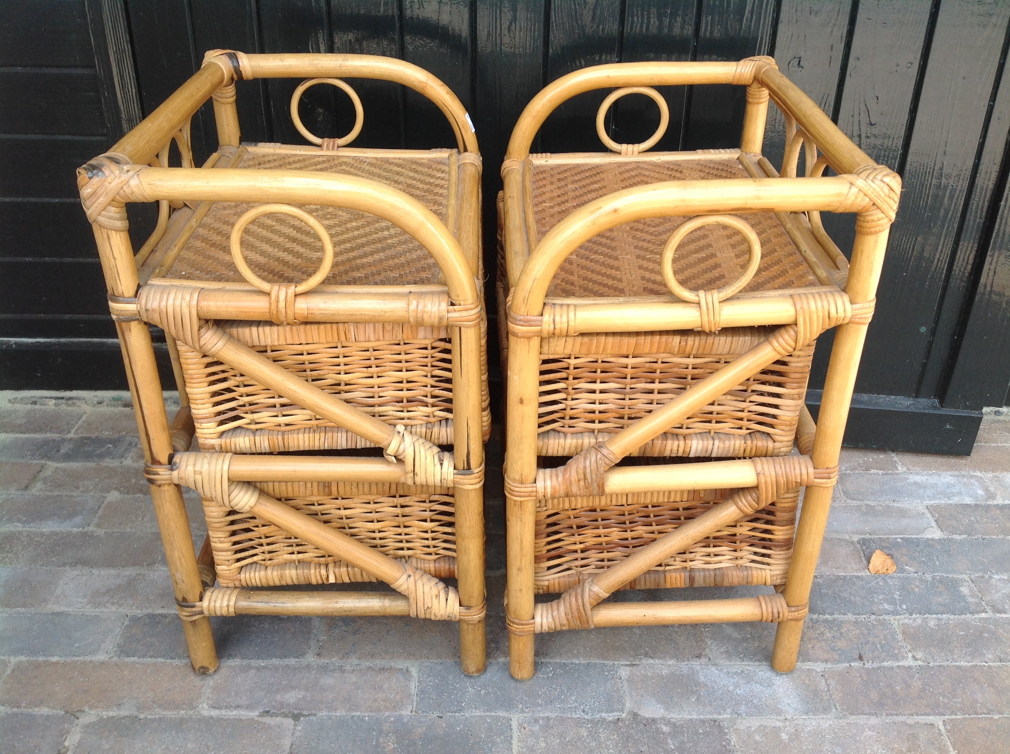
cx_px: 505
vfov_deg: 40.6
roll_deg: -1.3
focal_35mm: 35
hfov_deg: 52.7
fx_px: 1020
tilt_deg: -26.7
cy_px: 377
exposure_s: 1/229
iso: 50
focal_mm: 4.28
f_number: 2.4
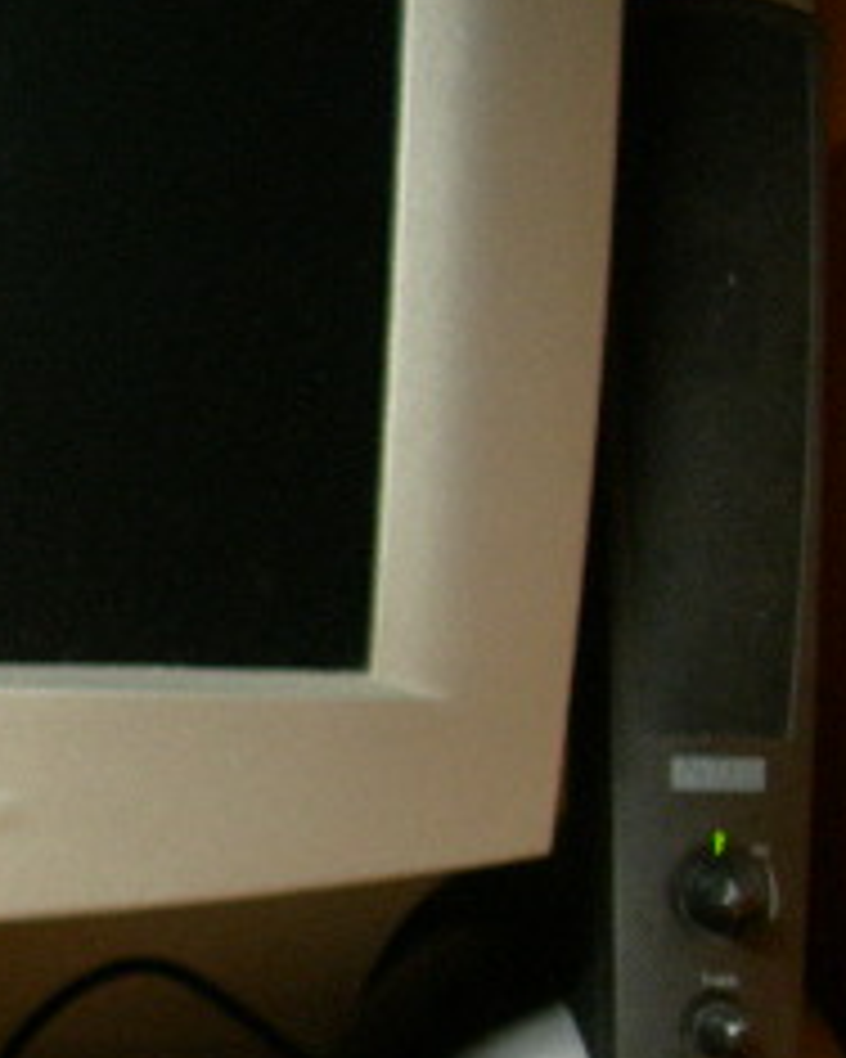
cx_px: -495
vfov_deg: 18.7
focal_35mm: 101
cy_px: 909
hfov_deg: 14.1
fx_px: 3161
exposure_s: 1/28.1
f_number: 2.8
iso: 140
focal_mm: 7.8
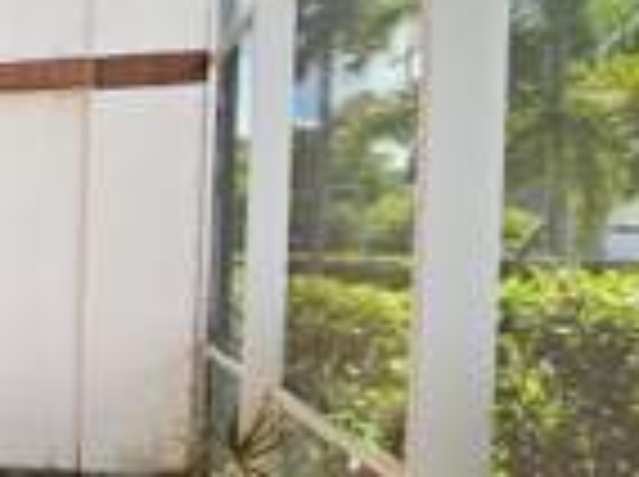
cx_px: -288
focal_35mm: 44
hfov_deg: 29.3
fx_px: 811
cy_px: 277
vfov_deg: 32.7
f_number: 2.2
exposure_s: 1/229
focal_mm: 2.2
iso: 50
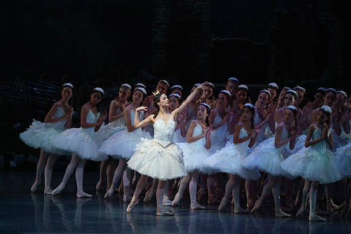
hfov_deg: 6.9
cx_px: 176
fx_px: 2896
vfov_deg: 4.6
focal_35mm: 297
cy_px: 117
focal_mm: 297
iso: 8000
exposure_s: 1/250
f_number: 5.6
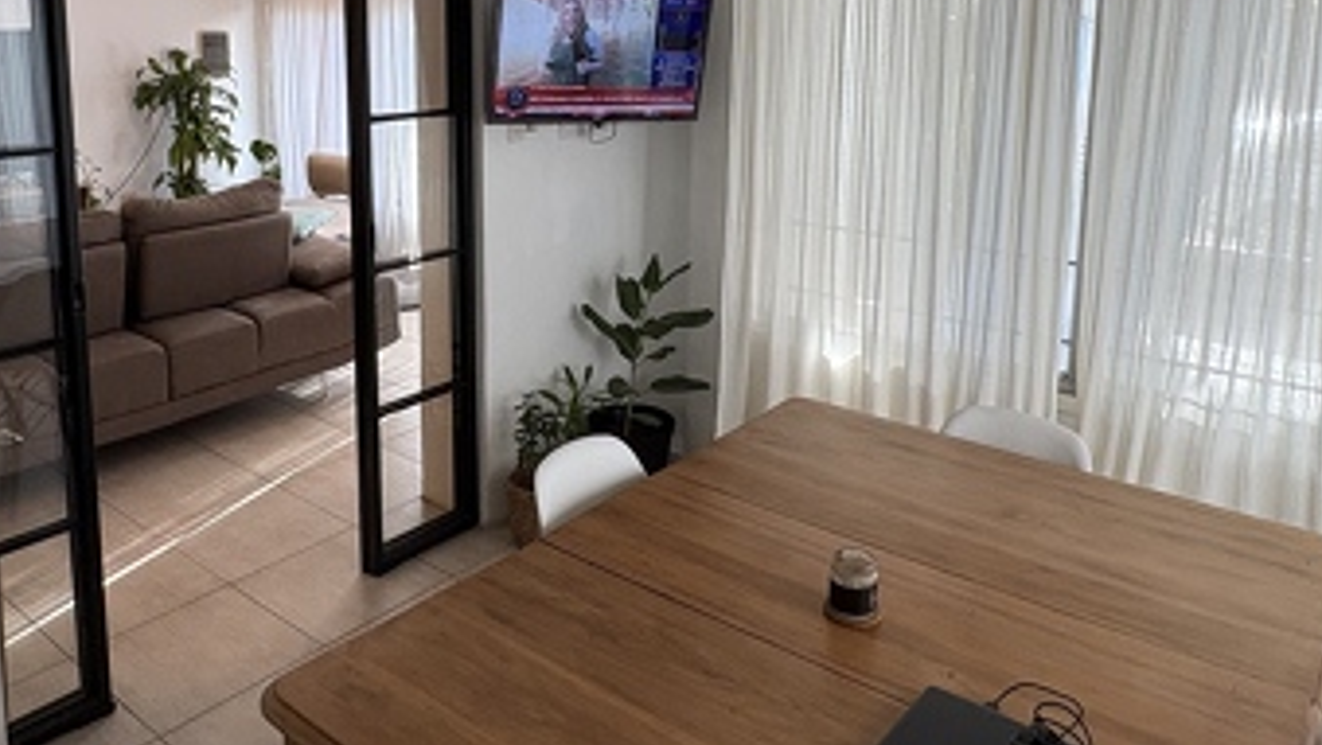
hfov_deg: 63.9
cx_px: 558
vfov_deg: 37.8
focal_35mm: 30
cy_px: 164
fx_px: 1052
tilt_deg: -7.8
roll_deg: +0.4
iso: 160
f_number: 2.2
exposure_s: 1/120
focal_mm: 2.22
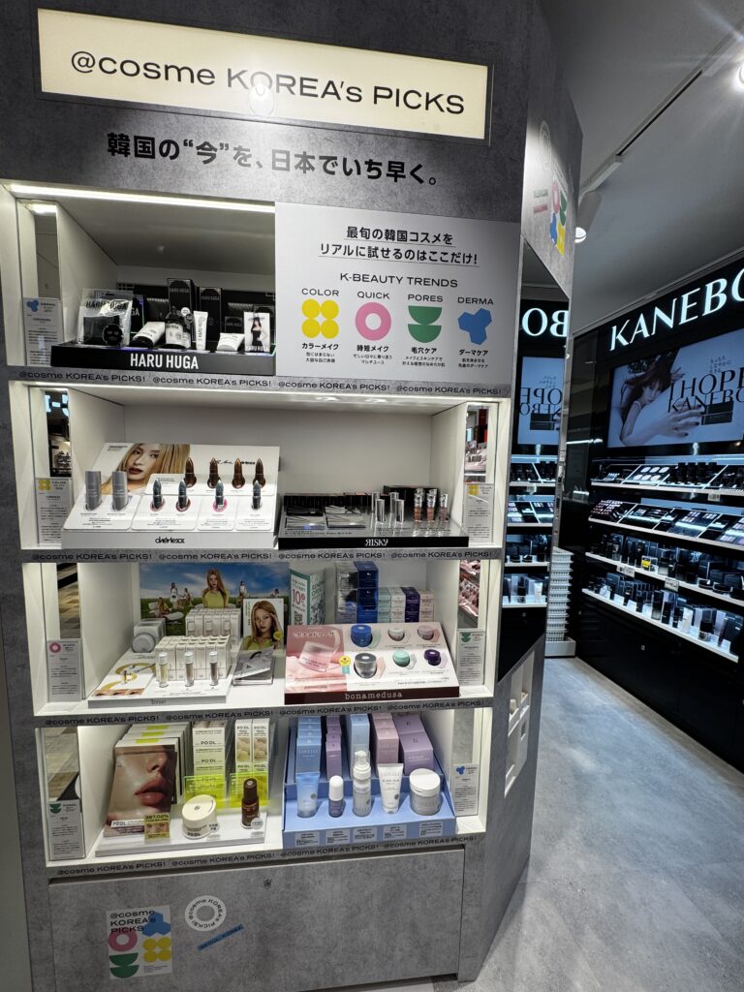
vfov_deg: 102.1
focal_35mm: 14
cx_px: 372
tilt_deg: -6.5
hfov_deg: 85.7
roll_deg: -0.3
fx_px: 401
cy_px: 496
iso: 40
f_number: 2.2
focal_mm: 2.22
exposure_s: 1/178
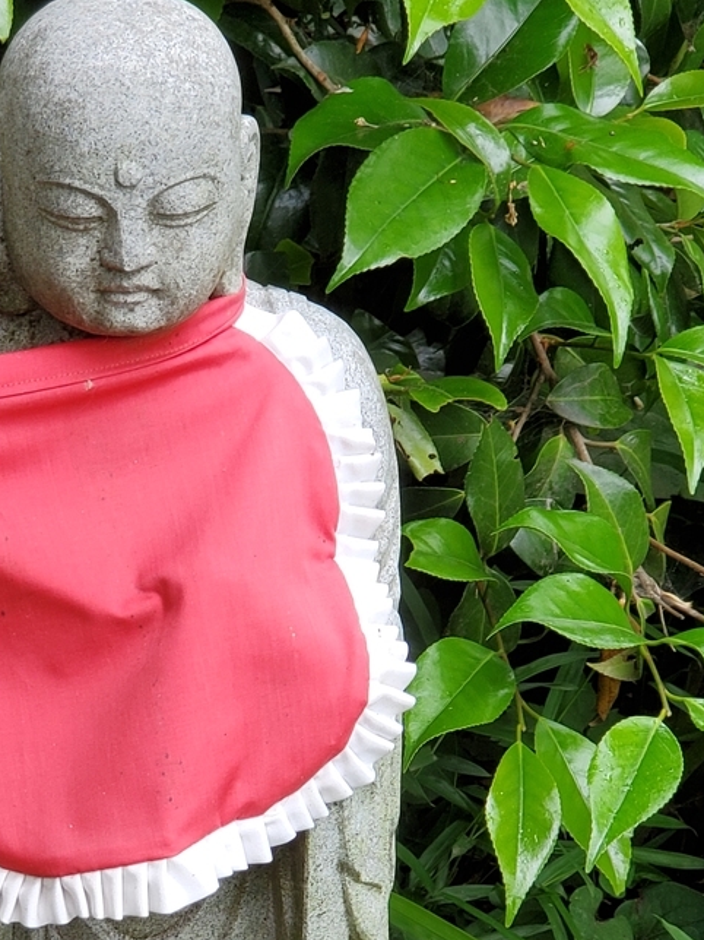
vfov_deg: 19.9
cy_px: 795
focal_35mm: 97
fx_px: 2631
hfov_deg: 15.1
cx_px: 115
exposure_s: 1/50
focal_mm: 6
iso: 50
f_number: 2.4
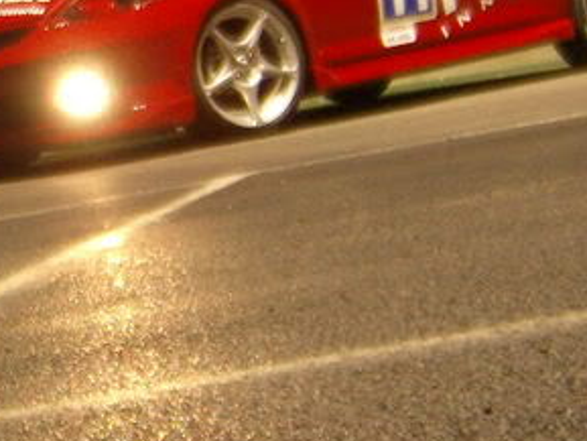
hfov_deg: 14.3
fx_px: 2256
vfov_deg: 11.2
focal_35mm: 133
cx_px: -126
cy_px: 234
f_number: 3.7
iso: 120
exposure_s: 1/4
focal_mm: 8
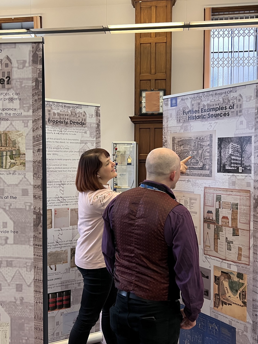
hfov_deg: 40.6
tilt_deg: -2.5
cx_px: 117
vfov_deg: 52.6
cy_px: 172
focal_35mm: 35
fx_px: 348
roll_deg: -0.3
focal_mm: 5.7
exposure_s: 1/50
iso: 125
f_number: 1.5
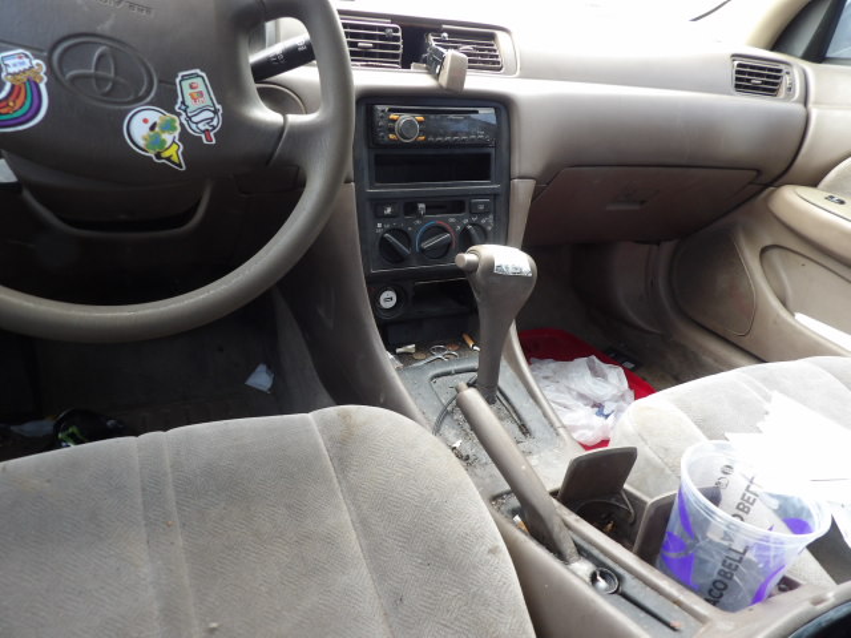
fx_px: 590
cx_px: 426
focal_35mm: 24
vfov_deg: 56.8
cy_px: 319
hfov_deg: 71.6
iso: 136
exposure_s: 1/33
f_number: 3.2
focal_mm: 4.3
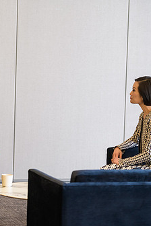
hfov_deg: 8.3
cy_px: 129
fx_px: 1032
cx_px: 7
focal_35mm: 164
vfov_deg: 12.5
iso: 800
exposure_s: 1/200
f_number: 3.2
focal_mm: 95
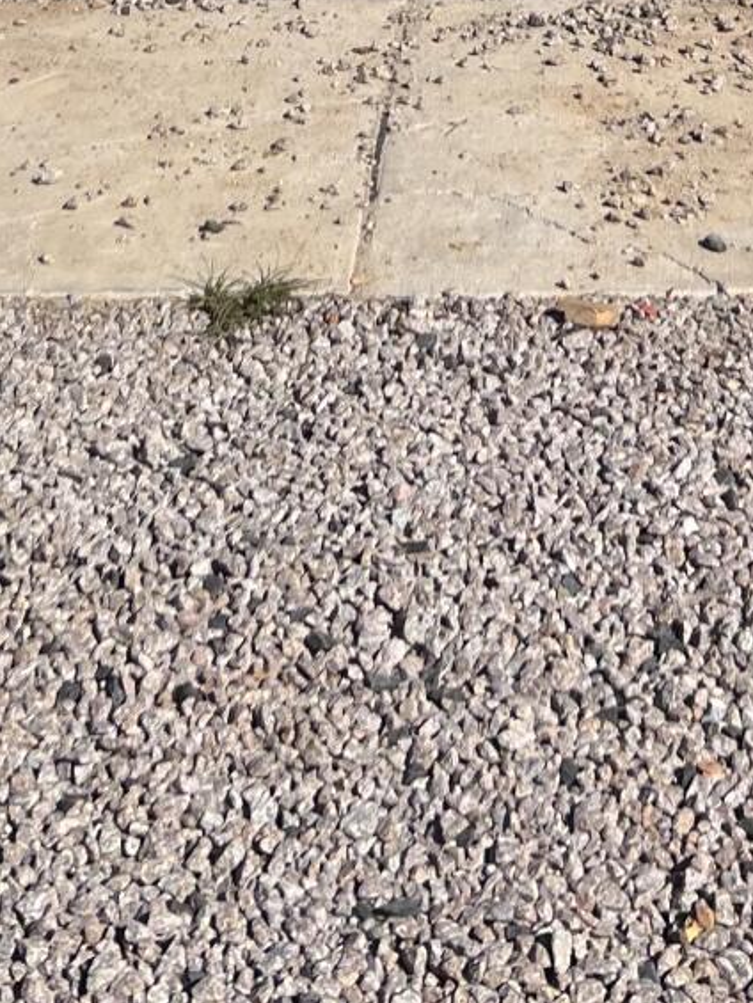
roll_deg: +0.6
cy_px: -714
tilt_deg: +0.2
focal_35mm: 92
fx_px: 2667
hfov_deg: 16.0
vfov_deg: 17.8
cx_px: 563
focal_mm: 5.7
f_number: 1.5
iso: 50
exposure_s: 1/7463
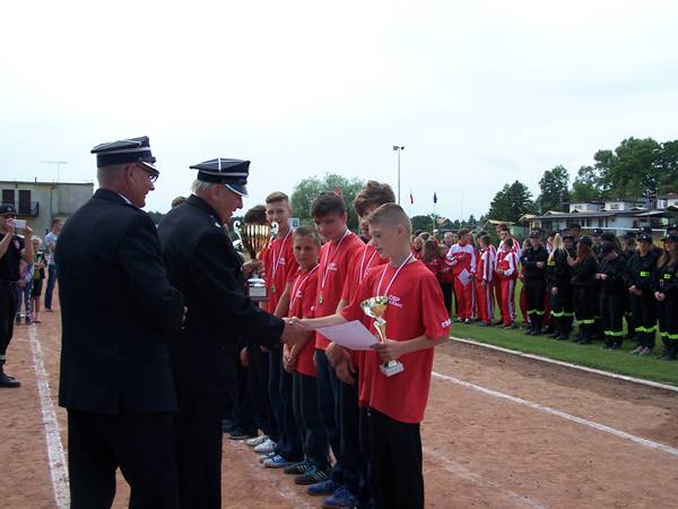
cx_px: 339
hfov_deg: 43.9
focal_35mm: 43
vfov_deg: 33.6
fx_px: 842
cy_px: 254
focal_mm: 7.1
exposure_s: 1/800
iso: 80
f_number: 2.9
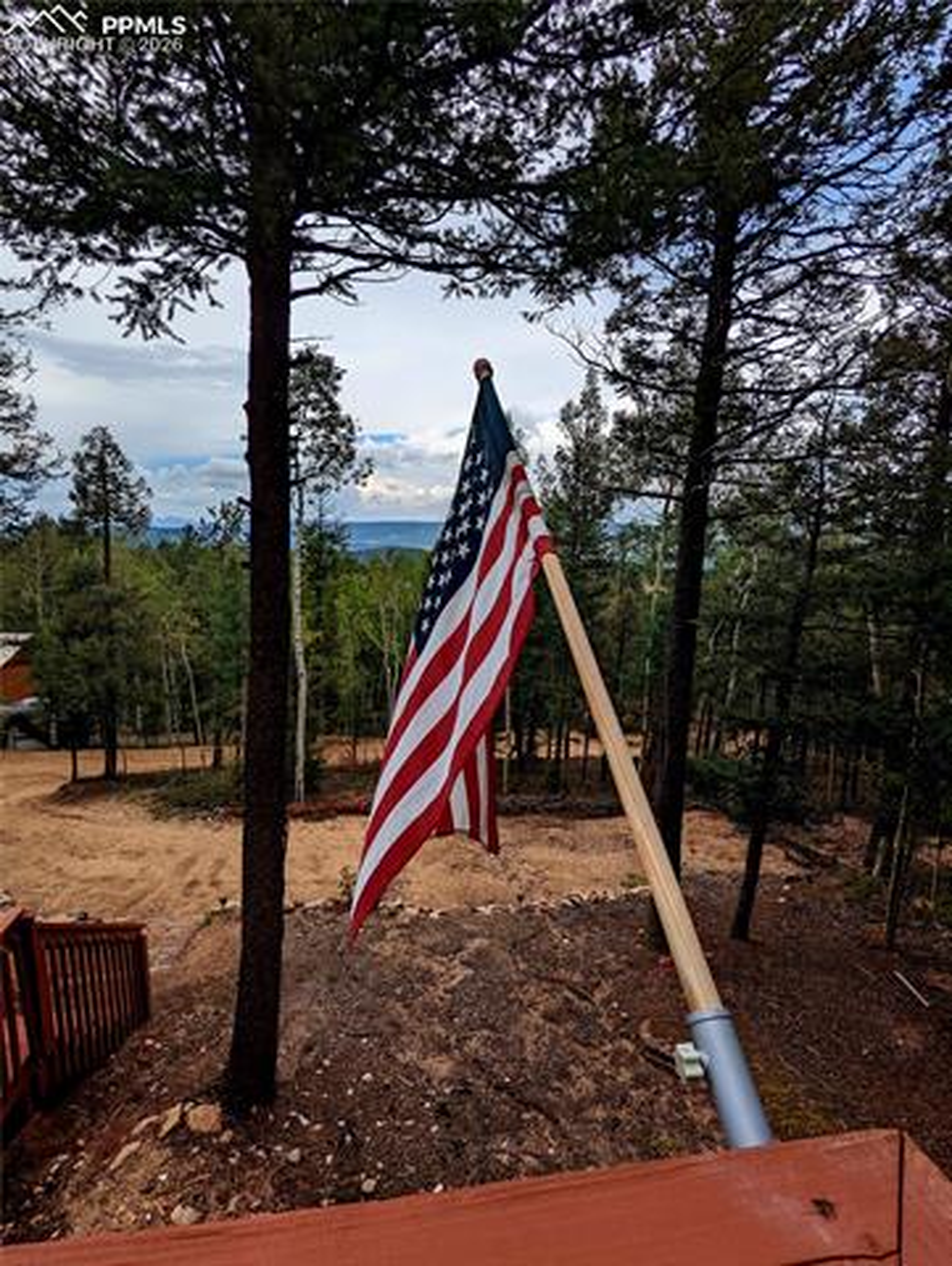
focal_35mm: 16
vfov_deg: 94.4
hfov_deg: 78.2
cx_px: 476
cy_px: 633
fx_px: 586
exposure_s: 1/1667
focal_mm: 2.35
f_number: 2.2
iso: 51
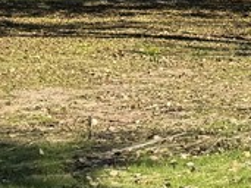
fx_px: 1043
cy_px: -110
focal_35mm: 144
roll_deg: +0.2
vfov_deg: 9.9
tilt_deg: +3.1
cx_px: 628
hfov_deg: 11.2
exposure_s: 1/2174
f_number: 1.78
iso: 80
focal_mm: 6.76
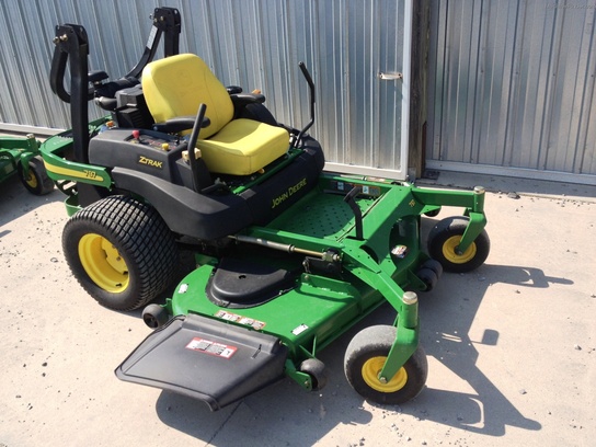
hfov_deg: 52.6
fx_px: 603
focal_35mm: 35
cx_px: 298
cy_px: 224
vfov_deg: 40.7
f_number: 2.4
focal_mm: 4.28
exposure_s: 1/1255
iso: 64
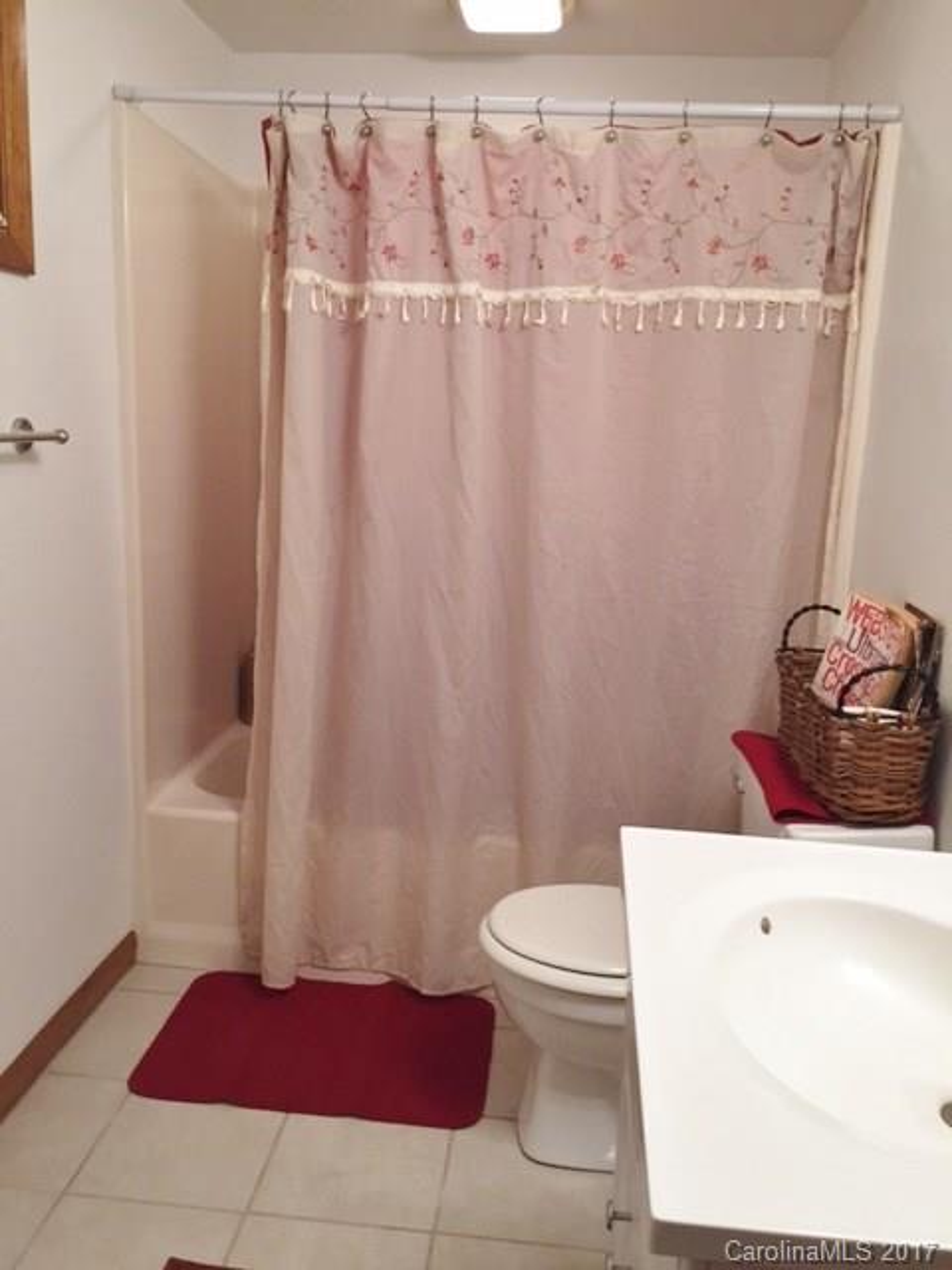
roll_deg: -2.5
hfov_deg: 48.2
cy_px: 635
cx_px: 476
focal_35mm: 29
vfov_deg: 61.7
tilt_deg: -11.1
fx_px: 1063
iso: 50
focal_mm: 4.15
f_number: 2.2
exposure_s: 1/30
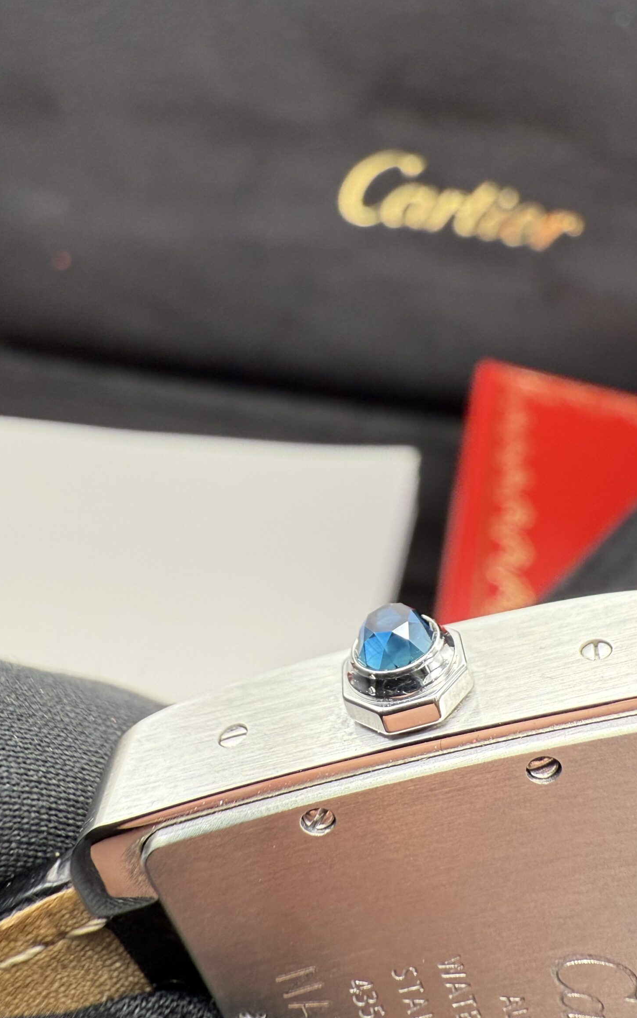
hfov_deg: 44.1
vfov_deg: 66.5
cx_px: 403
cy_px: 524
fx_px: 778
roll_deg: -6.4
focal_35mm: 28
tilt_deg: -34.0
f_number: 2.2
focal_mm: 2.22
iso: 125
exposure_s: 1/99
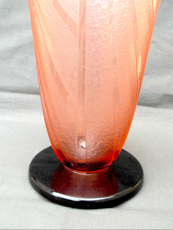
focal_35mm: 41
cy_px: 115
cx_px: 86
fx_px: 273
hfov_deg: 35.1
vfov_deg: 45.8
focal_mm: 6.8
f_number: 5.8
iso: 120
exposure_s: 1/30
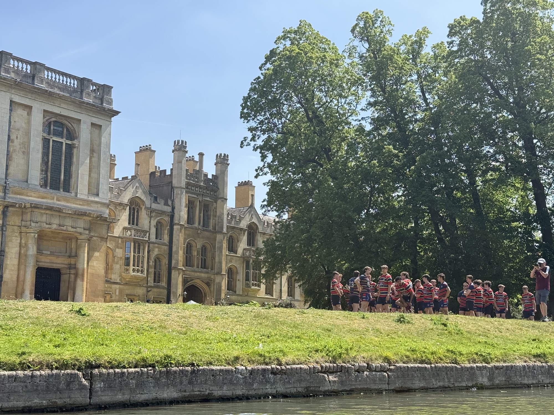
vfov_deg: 30.3
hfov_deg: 39.7
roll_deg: -0.4
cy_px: 208
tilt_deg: +10.7
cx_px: 277
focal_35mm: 48
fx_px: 768
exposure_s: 1/1931
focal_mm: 6.76
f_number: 1.78
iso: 100
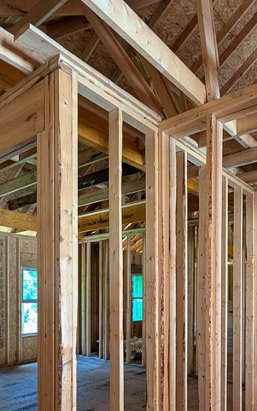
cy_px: 293
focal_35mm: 27
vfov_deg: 65.4
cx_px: 137
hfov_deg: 46.0
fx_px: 303
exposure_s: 1/80.9
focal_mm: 2.02
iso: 83
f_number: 1.7
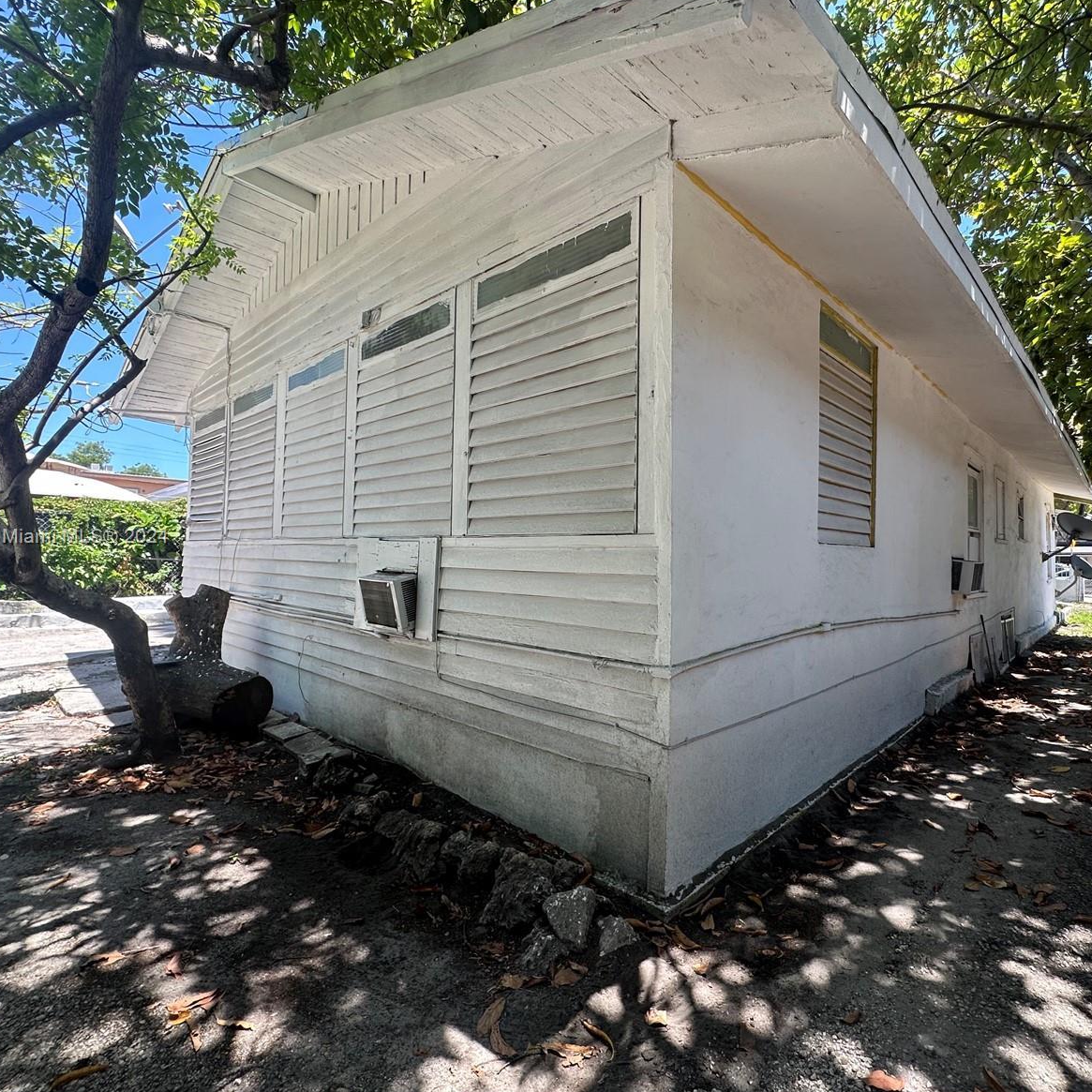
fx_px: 607
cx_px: 619
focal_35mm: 17
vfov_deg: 84.0
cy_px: 538
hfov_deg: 83.5
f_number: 2.2
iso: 40
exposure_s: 1/236
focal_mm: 2.22
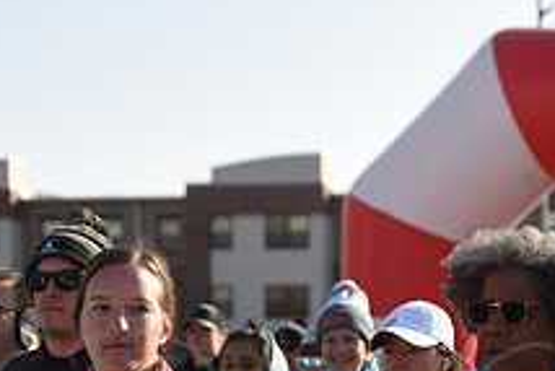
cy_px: 448
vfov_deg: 9.6
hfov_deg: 14.3
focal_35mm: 141
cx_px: 586
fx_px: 2175
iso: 100
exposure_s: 1/1250
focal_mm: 52
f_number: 2.8
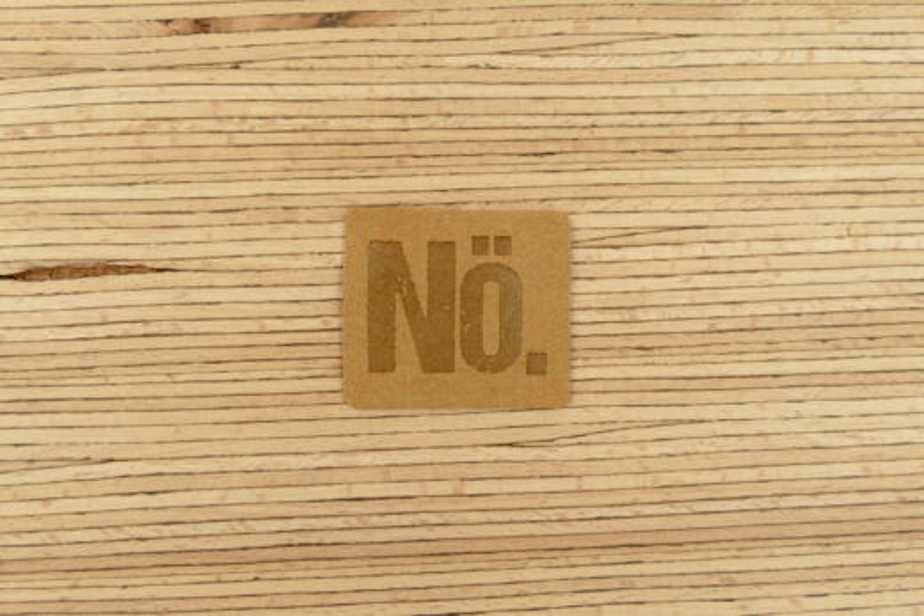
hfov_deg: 50.7
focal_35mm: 38
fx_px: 976
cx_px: 462
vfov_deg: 35.1
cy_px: 308
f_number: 3.2
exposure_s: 1/80
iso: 125
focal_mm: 13.7
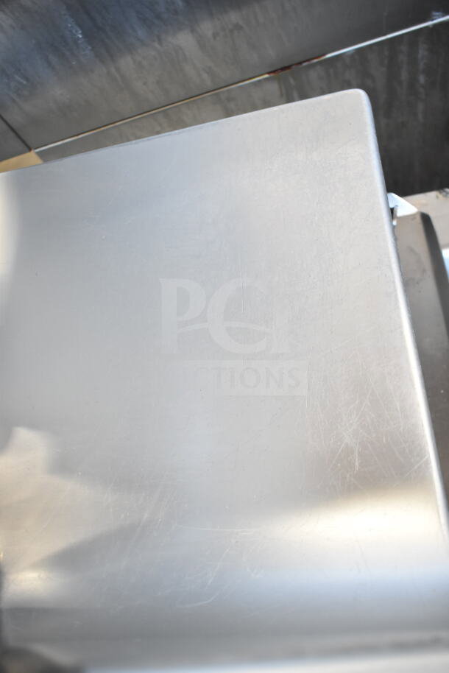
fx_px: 561
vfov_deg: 61.9
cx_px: 224
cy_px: 336
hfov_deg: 43.6
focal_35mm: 30
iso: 1600
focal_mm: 20
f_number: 3.8
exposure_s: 1/50
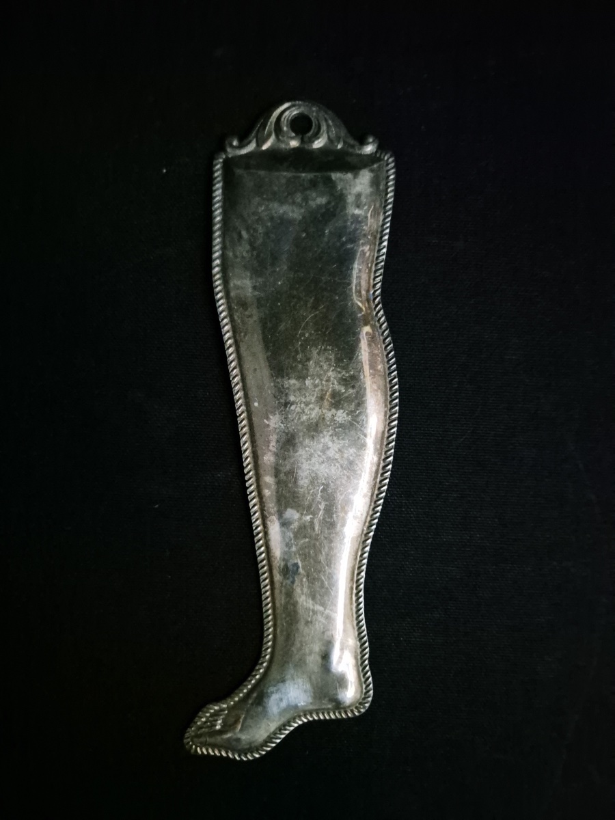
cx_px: 308
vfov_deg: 73.9
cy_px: 410
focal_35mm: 23
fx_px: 545
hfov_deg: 58.9
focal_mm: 5.4
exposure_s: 1/17
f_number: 1.8
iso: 3200
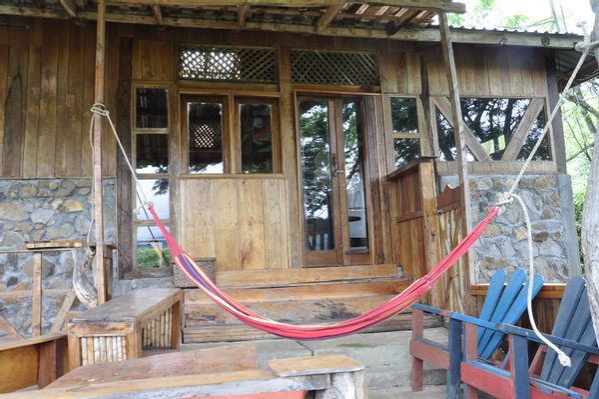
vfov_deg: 39.9
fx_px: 549
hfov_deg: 57.3
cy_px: 200
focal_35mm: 33
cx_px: 300
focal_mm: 22
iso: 320
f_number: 7.1
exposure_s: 1/25
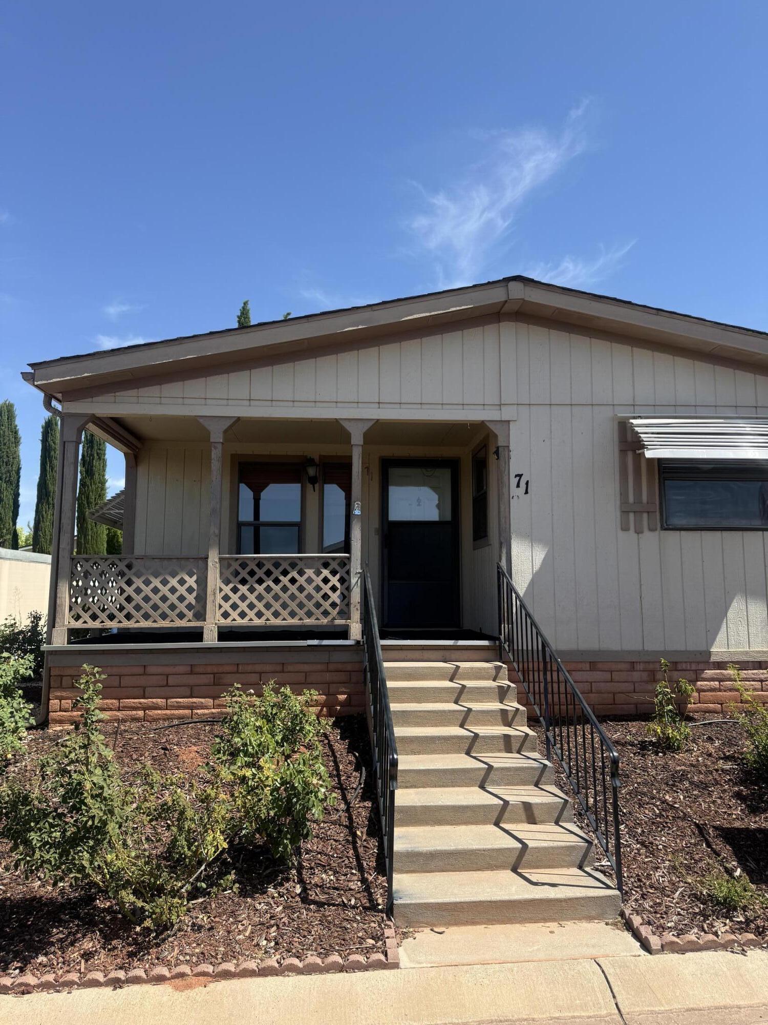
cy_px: 512
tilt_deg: +7.1
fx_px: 710
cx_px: 384
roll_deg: +0.8
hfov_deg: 56.8
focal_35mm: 24
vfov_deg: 71.6
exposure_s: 1/3279
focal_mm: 6.76
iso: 80
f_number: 1.78
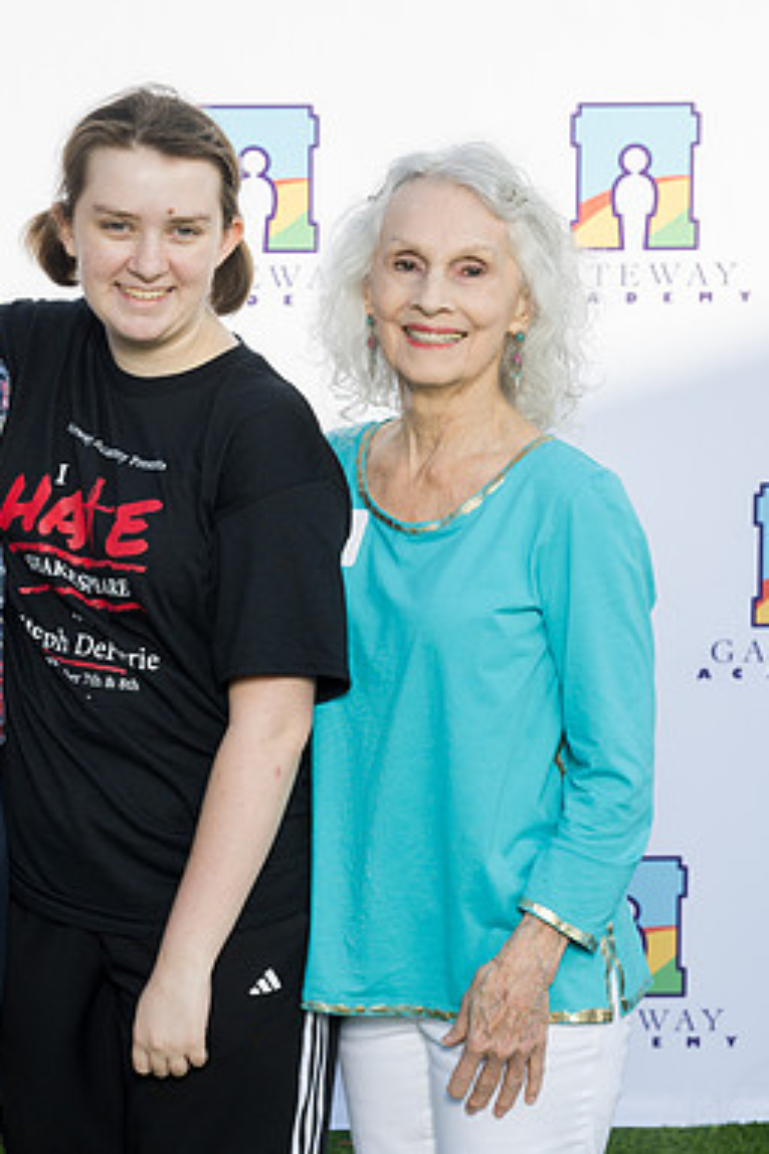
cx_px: 178
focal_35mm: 84
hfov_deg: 16.2
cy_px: 574
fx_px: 2694
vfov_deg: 24.2
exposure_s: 1/200
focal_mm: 55
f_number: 5.6
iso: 125
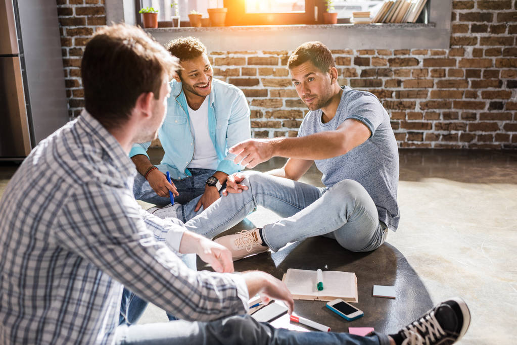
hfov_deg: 54.4
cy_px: 172
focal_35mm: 35
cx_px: 258
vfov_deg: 37.9
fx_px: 503
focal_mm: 35
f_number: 2.8
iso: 160
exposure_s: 1/160
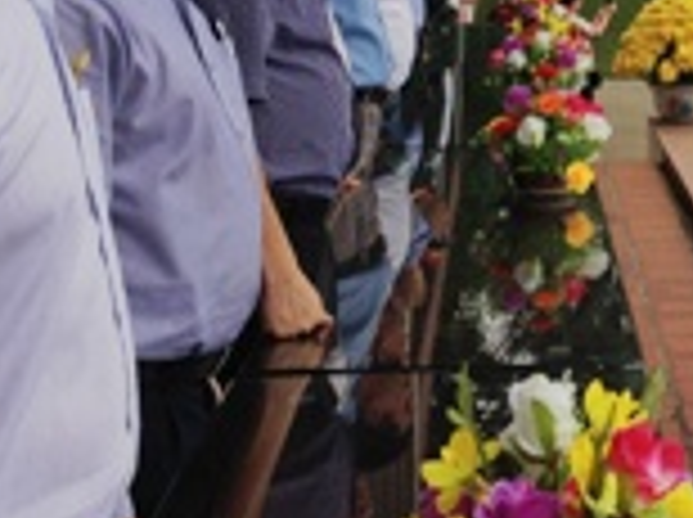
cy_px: -113
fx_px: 2039
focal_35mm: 102
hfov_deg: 18.7
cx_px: 720
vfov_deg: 14.0
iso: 50
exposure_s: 1/452
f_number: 2.4
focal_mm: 4.28
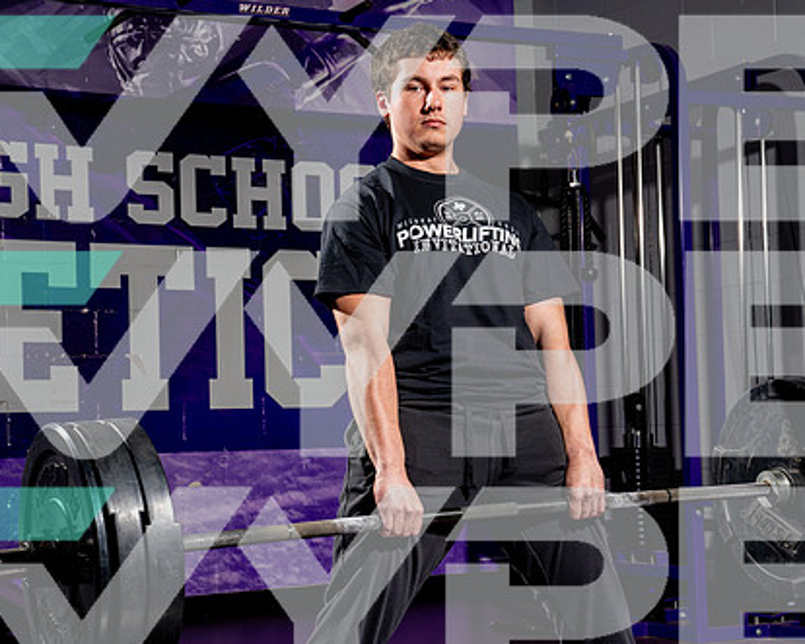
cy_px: 355
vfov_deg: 20.4
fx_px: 1786
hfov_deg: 25.4
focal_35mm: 75
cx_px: 414
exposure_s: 1/250
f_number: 8
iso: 100
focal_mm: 57
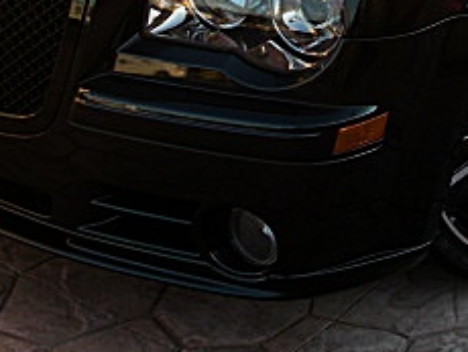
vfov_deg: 14.3
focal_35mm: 100
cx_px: 362
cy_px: -75
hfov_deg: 19.5
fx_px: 1353
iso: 50
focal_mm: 6.3
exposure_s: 1/80
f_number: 2.8
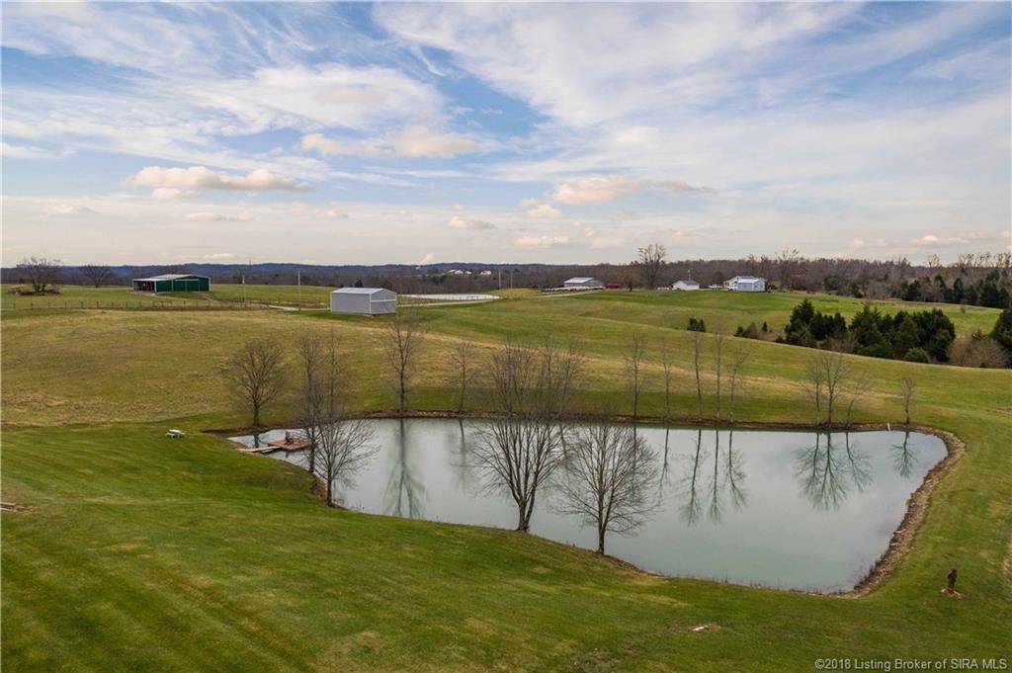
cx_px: 506
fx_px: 786
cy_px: 336
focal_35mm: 28
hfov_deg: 65.5
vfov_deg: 46.3
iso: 100
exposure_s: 1/200
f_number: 4
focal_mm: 10.26
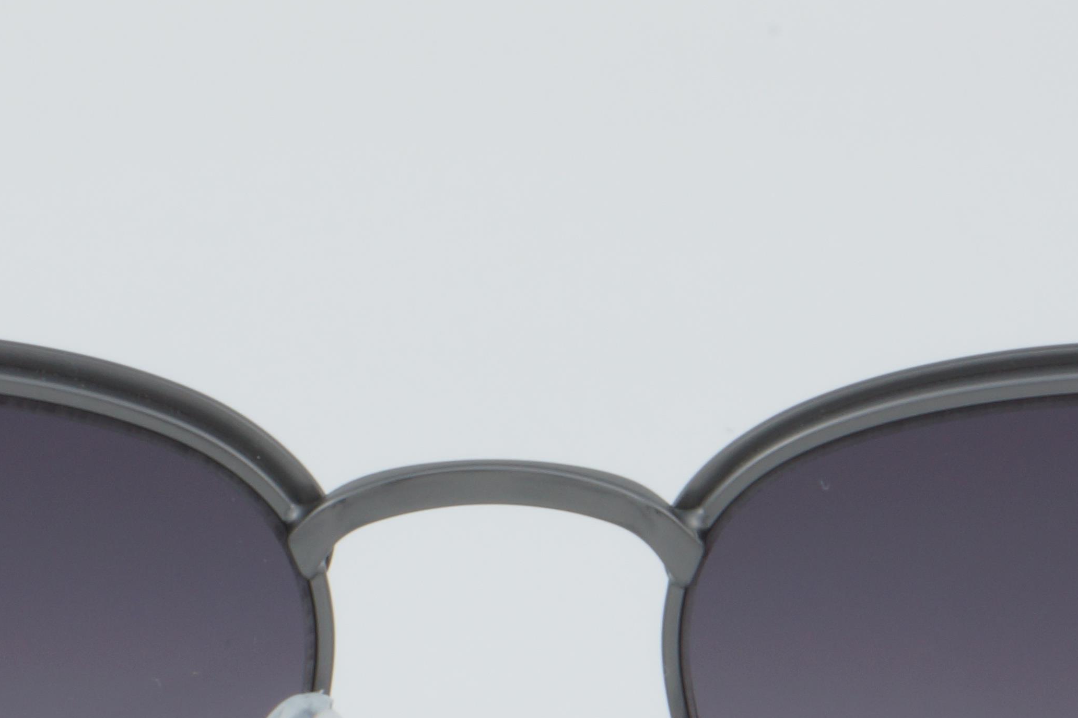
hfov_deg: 9.4
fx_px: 6527
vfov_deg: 6.3
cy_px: 648
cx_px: 503
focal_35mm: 218
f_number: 32
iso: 100
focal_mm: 50
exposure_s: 1/3
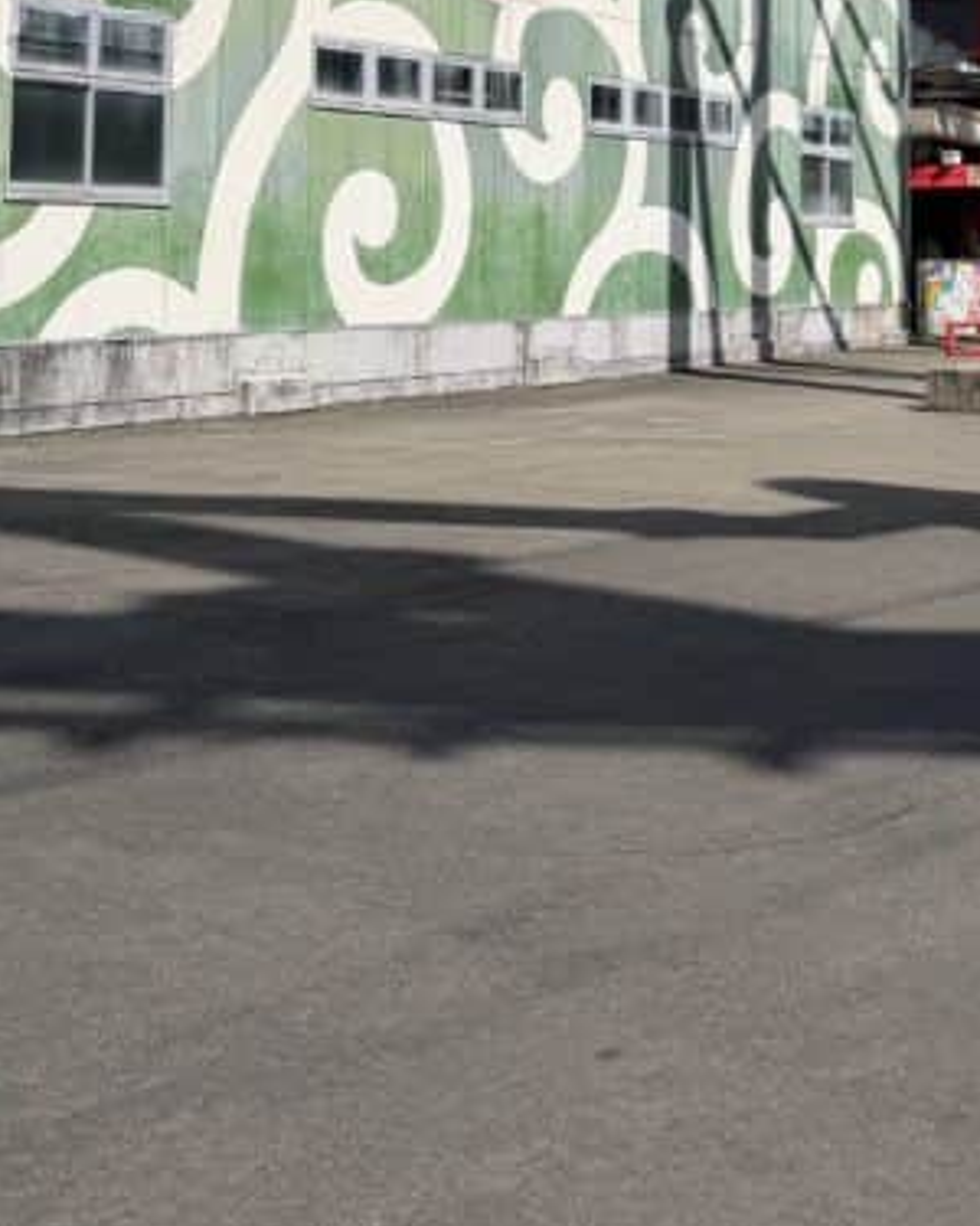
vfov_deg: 27.9
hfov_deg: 22.9
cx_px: 987
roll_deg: +0.4
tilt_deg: +7.4
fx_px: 2320
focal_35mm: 64
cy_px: 20
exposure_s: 1/8130
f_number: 1.78
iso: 80
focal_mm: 6.76
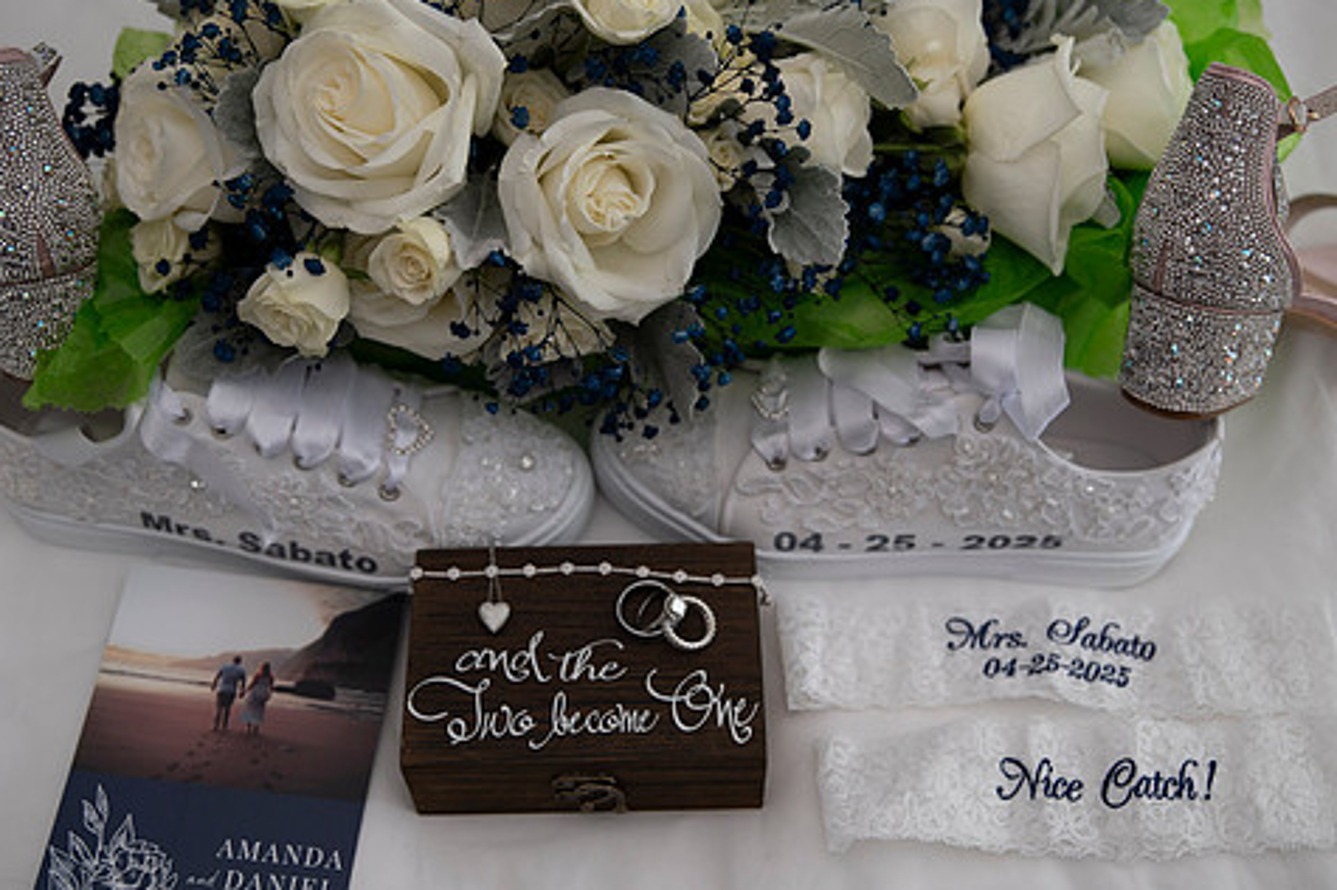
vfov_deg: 30.5
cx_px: 645
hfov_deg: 44.5
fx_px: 1633
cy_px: 459
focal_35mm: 44
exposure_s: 1/640
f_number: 2.8
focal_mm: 36
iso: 400
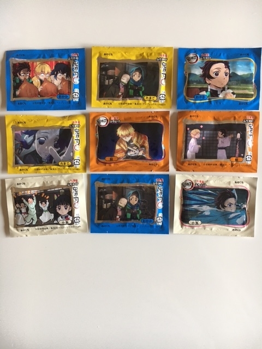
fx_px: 293
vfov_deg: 61.7
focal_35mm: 29
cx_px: 131
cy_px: 174
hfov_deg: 48.2
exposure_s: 1/30
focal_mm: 4.15
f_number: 2.2
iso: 40
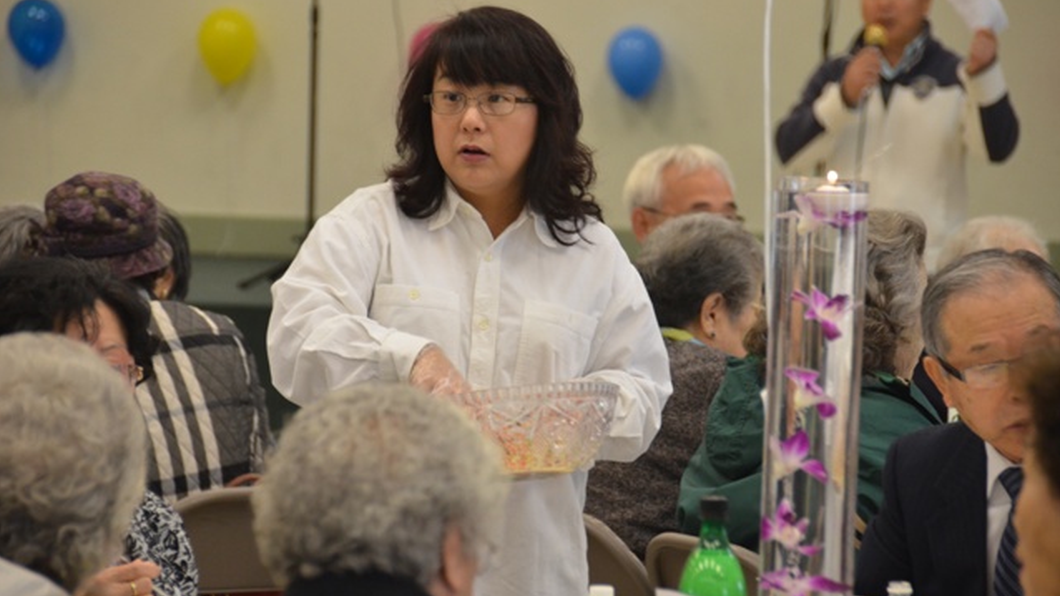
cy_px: 294
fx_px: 6634
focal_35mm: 236
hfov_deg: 9.1
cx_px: 530
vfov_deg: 5.1
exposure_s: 1/60
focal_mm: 150
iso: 1600
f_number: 5.6
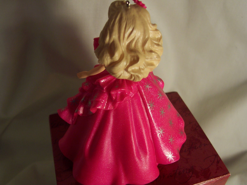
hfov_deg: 50.1
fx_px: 264
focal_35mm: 37
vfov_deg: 38.7
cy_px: 92
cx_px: 124
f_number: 2.8
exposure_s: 1/180
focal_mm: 5.6
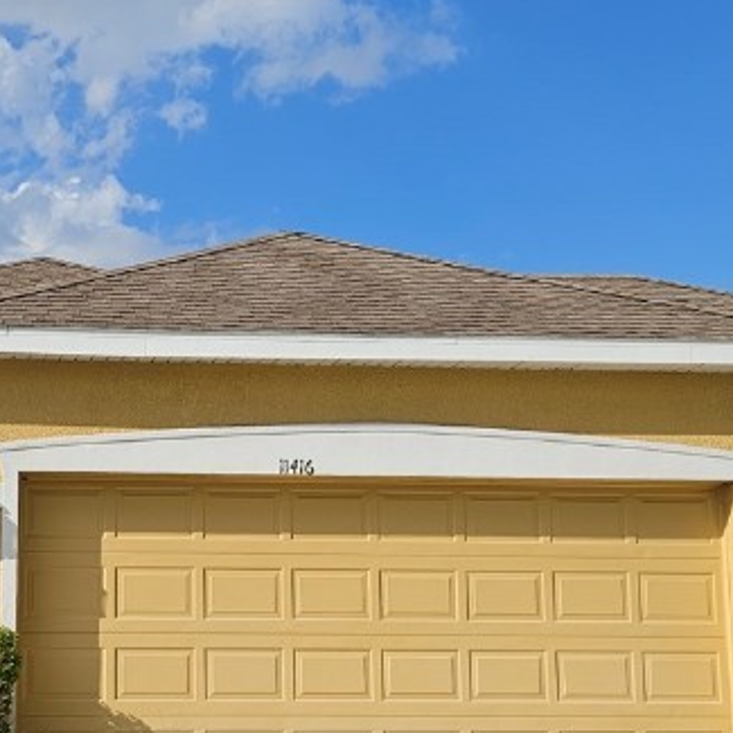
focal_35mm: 64
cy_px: 489
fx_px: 1533
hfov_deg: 26.3
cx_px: 124
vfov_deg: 26.7
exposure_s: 1/4010
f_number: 1.8
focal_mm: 5.4
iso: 25
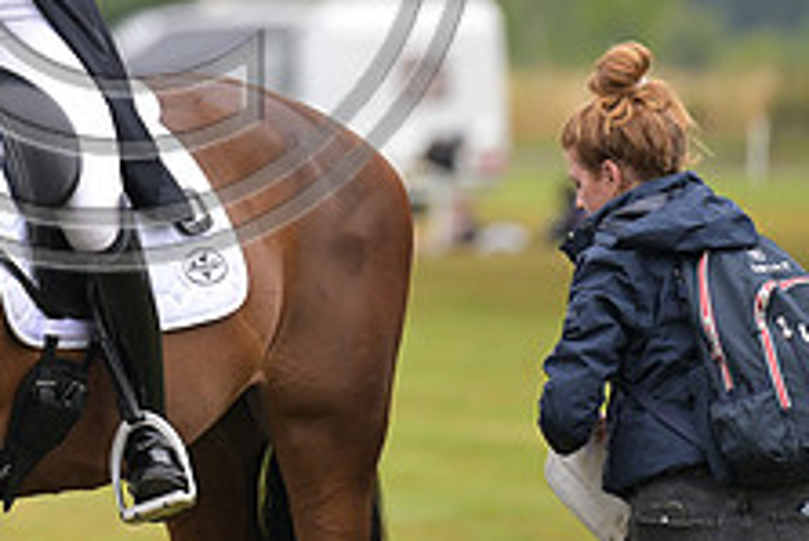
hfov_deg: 4.0
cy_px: -154
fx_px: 11693
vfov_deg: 2.6
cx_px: 62
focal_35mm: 520
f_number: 3.2
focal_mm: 200
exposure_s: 1/1250
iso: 900
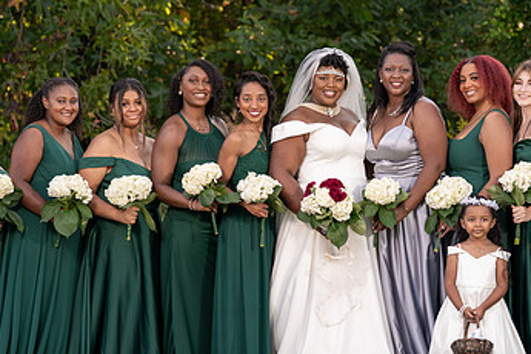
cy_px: 207
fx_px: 3495
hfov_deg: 8.7
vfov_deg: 5.8
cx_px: 327
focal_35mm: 237
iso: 160
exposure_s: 1/200
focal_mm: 136
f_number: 4
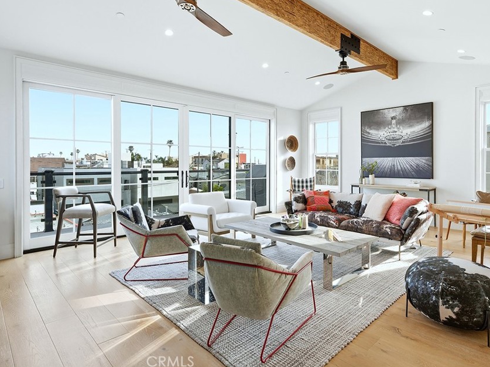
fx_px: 283
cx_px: 286
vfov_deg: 65.9
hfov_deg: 81.1
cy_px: 170
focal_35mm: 20
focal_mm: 17
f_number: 5.6
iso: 250
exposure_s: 1/640
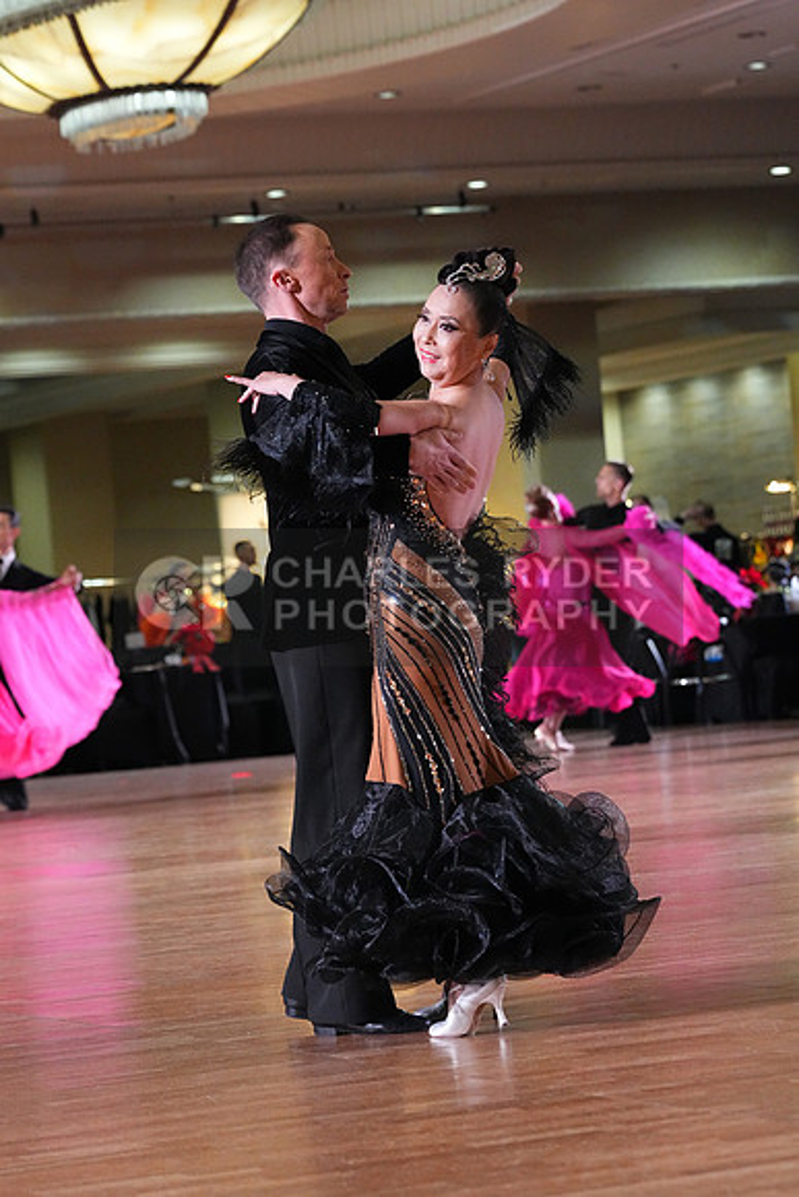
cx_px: 400
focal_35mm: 130
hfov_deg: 10.6
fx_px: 4325
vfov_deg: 15.8
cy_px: 598
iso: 10000
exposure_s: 1/400
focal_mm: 130
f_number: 5.6
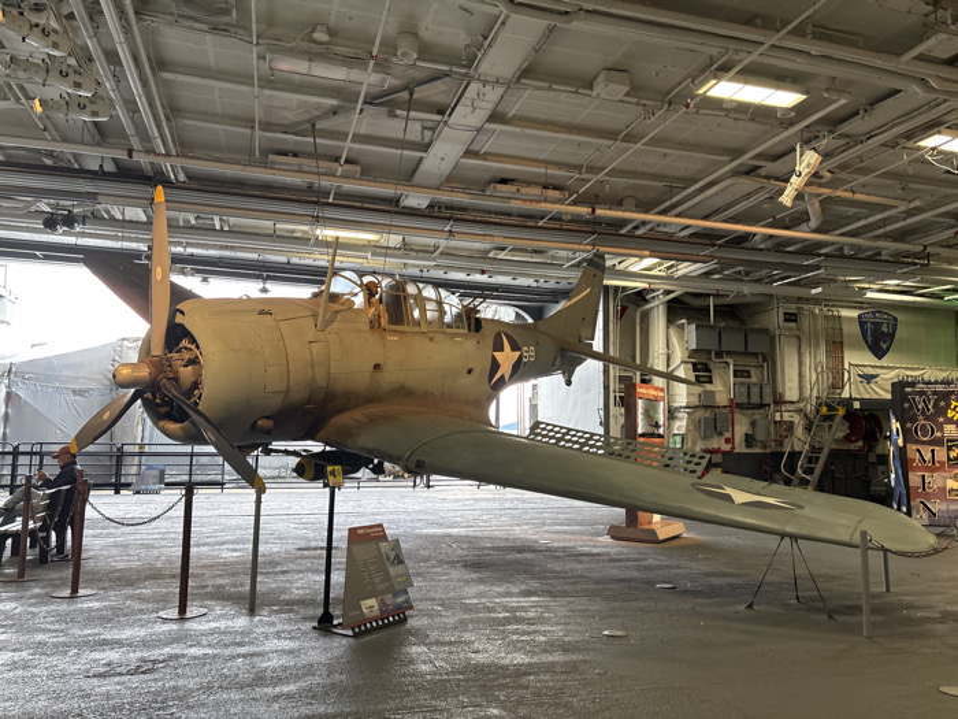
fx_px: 720
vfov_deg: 53.1
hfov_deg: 67.3
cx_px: 479
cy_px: 360
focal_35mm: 26
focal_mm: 5.96
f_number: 1.6
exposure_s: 1/60
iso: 160
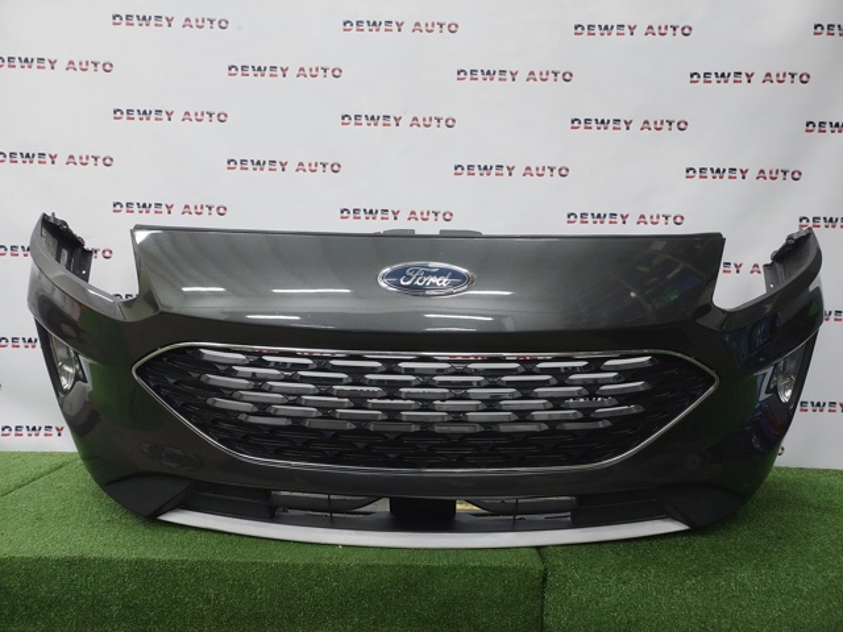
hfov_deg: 63.4
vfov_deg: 49.7
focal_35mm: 28
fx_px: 682
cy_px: 316
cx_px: 422
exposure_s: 1/50
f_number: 1.8
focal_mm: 5.32
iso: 320
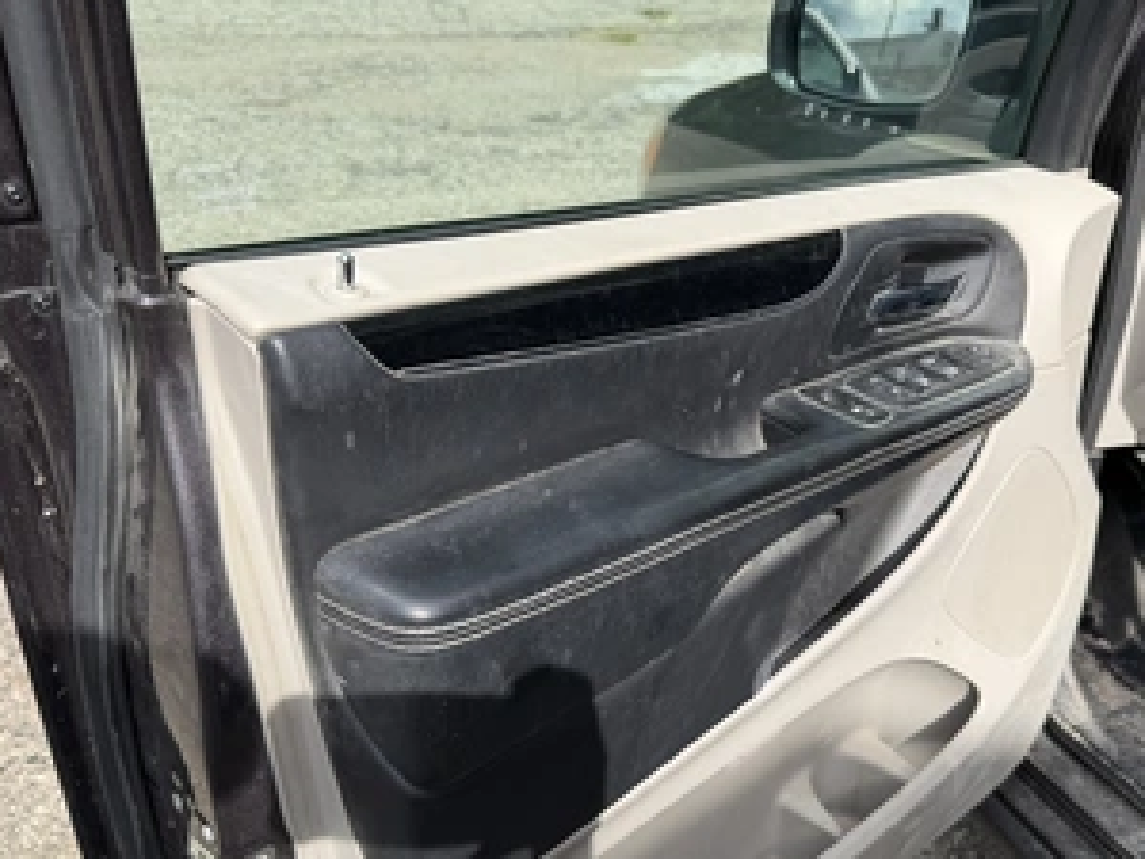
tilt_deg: -31.8
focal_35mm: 32
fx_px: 1058
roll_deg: -6.3
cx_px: 588
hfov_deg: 56.8
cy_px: 527
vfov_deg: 43.9
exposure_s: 1/2299
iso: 80
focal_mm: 6.76
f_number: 1.78
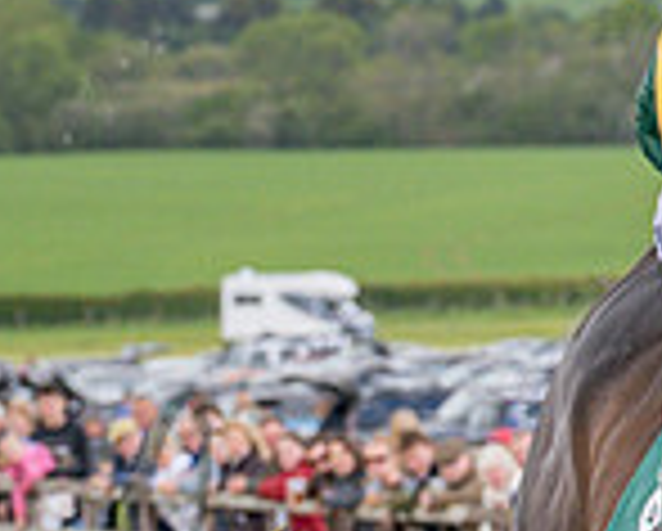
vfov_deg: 2.9
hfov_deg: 3.6
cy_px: 971
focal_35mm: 532
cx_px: 537
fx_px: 10437
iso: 400
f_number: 4
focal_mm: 70
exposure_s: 1/1600
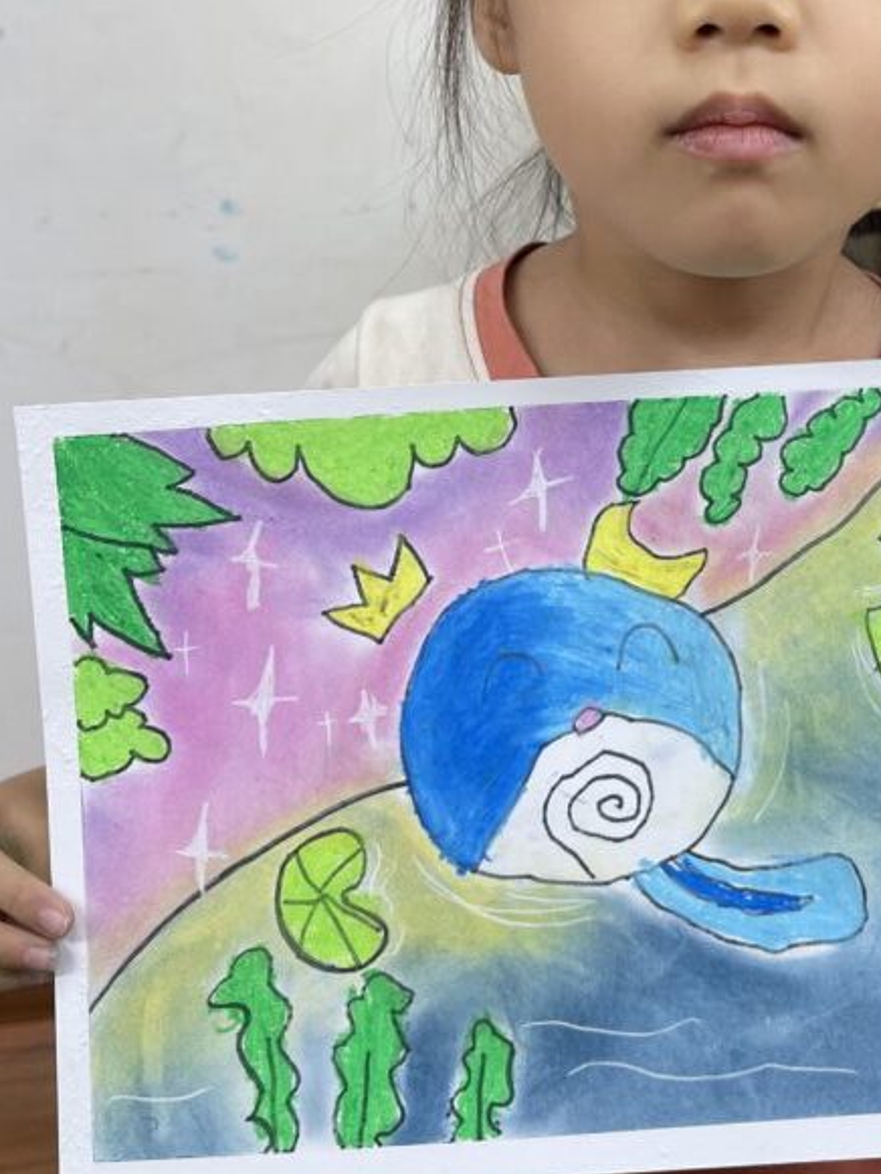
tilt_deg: -20.8
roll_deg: +1.4
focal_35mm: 43
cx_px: 691
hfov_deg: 32.8
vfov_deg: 43.3
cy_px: 394
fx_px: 1459
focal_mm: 5.1
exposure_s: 1/121
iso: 80
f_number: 1.6
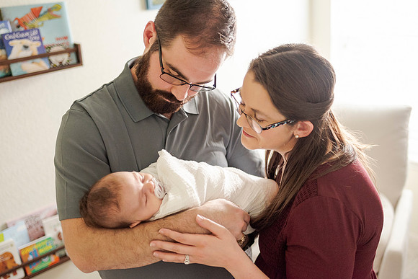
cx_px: 205
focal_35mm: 40
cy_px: 134
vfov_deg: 33.3
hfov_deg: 48.4
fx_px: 466
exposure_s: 1/125
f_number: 1.8
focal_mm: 35
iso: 800
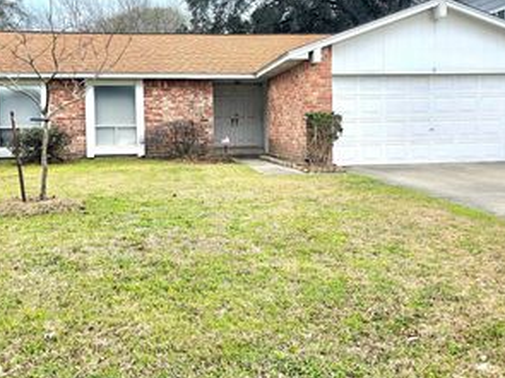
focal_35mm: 39
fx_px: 569
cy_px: 163
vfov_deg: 36.7
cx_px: 240
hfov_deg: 47.9
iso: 50
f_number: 1.7
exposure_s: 1/370
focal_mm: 6.3
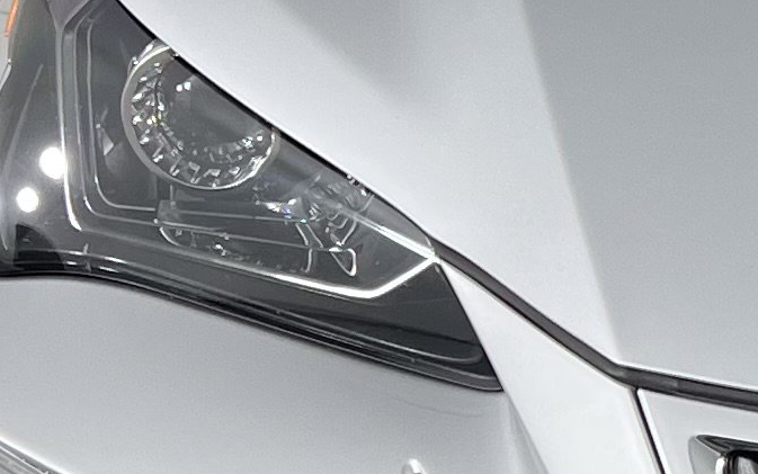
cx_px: 1560
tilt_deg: -21.1
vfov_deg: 7.9
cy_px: 137
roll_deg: +0.3
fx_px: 3409
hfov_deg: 11.3
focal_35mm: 165
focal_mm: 5.7
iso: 40
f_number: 1.5
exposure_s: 1/245
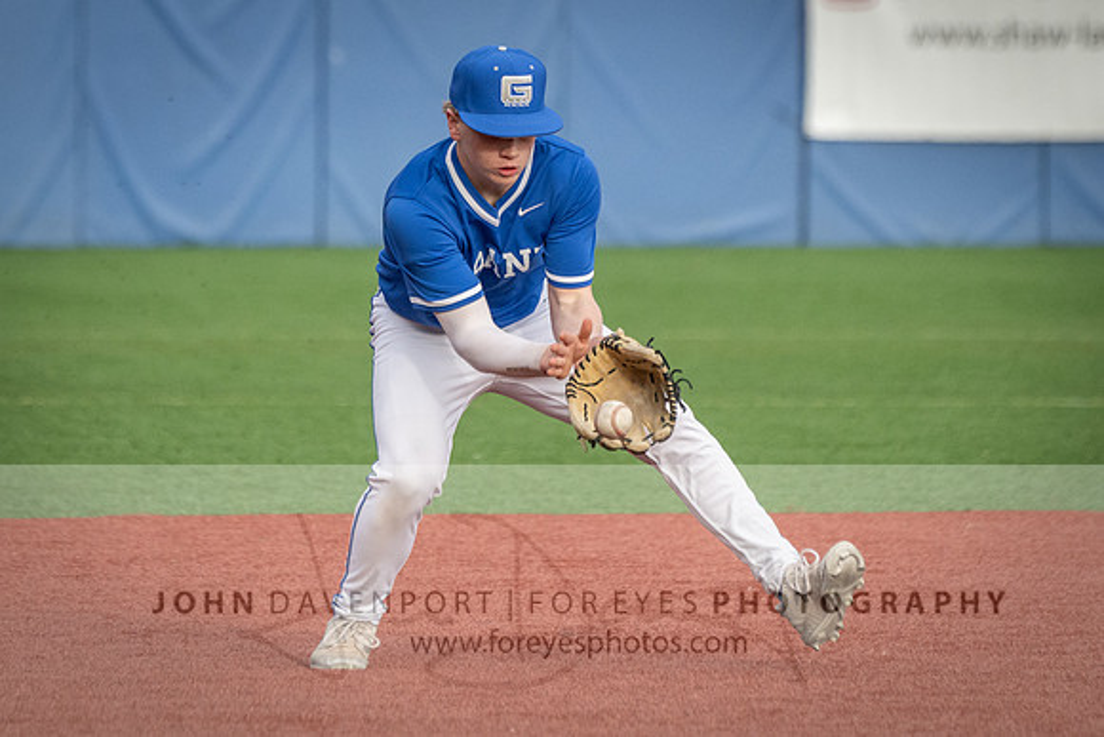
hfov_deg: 3.4
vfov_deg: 2.3
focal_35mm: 609
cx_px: 469
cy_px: 128
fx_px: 18683
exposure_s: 1/2000
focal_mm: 330
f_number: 5.6
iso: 1400
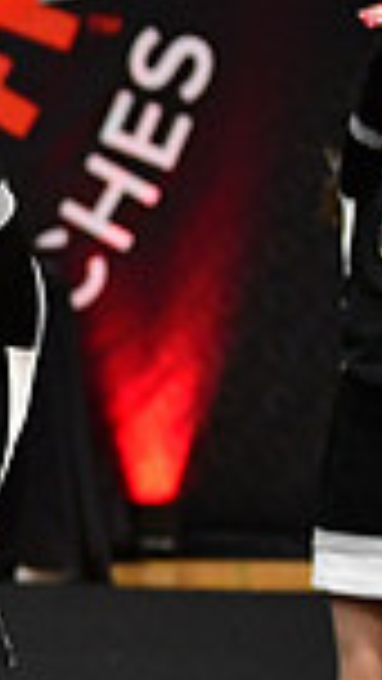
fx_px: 11068
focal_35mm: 615
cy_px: 507
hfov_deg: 2.0
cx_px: -845
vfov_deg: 3.5
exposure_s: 1/500
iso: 4000
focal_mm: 102
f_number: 3.5
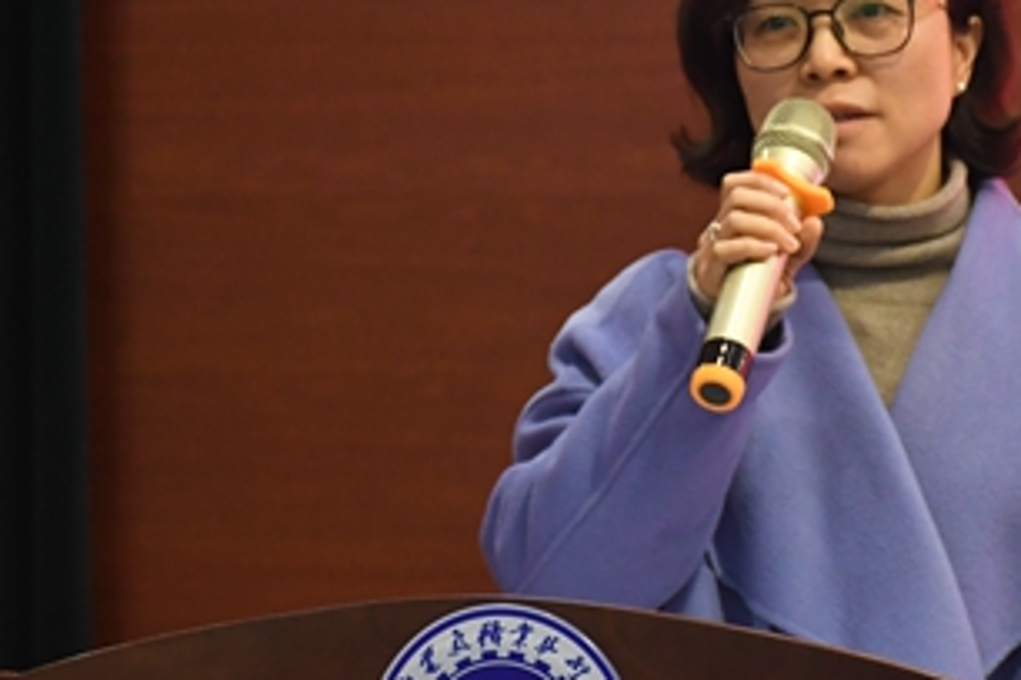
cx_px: 581
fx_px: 8763
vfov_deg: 4.4
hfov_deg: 6.7
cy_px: 305
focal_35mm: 309
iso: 3200
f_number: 5.3
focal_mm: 90
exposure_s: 1/80
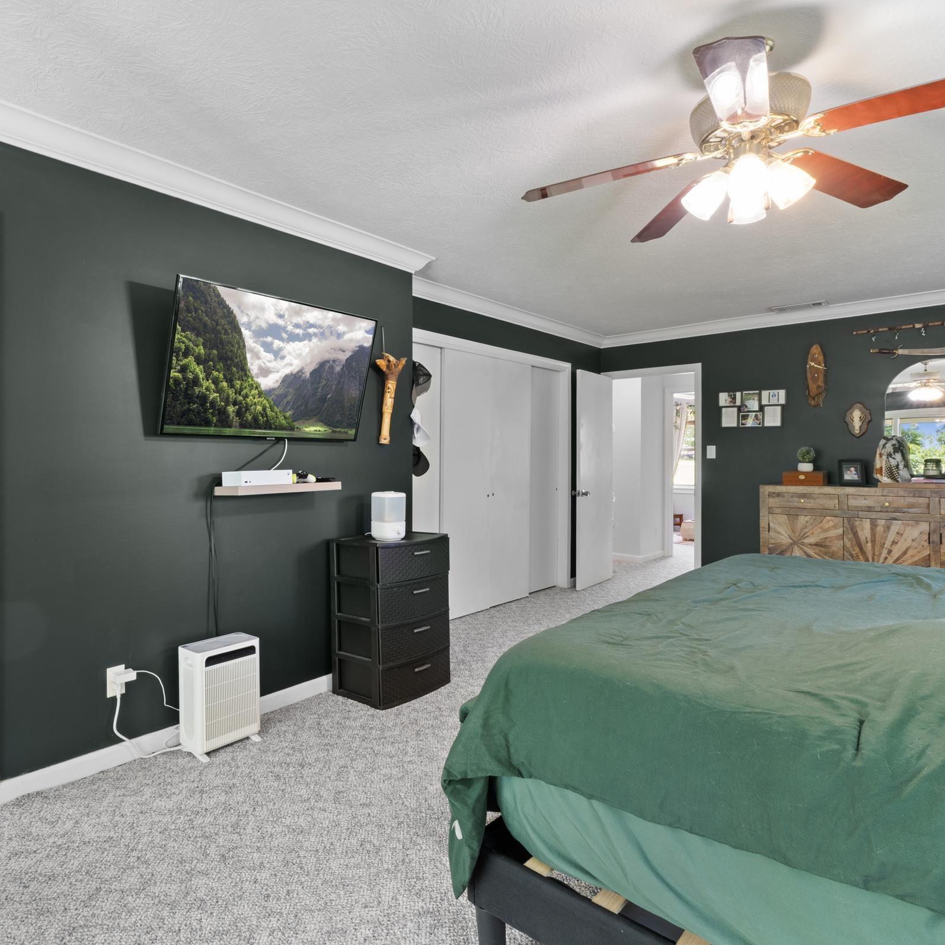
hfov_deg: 73.7
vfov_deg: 74.8
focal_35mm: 20
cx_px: 362
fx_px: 618
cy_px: 472
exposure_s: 1.6
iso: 200
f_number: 9
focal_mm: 10
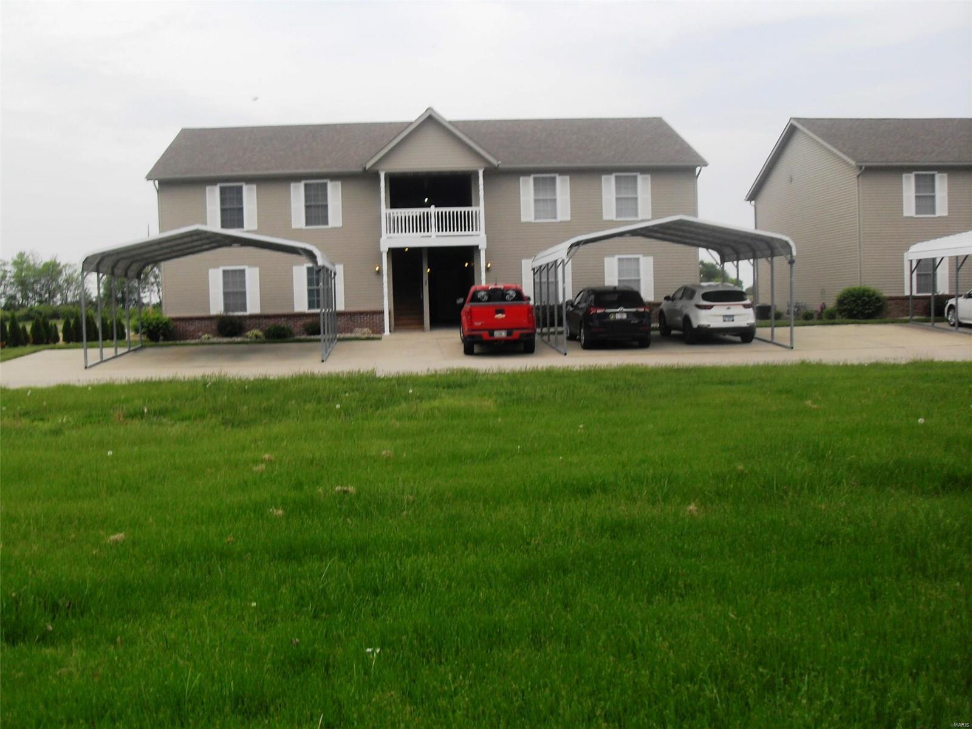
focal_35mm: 37
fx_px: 1039
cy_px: 364
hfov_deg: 50.1
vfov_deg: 38.7
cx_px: 486
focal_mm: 6.3
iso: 80
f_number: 8.9
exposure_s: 1/90
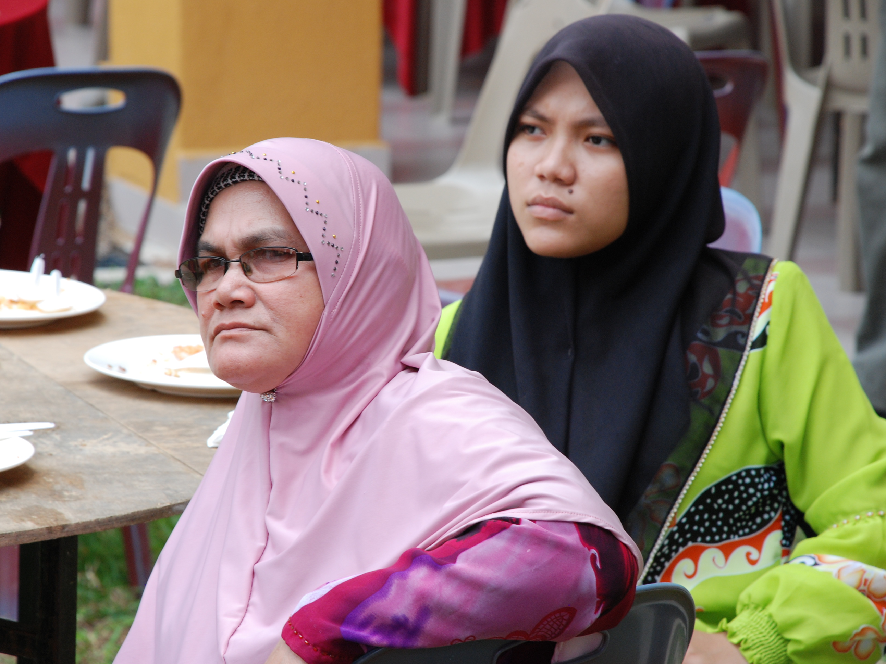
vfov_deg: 6.8
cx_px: 415
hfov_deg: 9.1
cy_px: 331
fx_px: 5593
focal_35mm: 219
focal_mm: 135
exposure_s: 1/125
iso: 400
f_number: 8
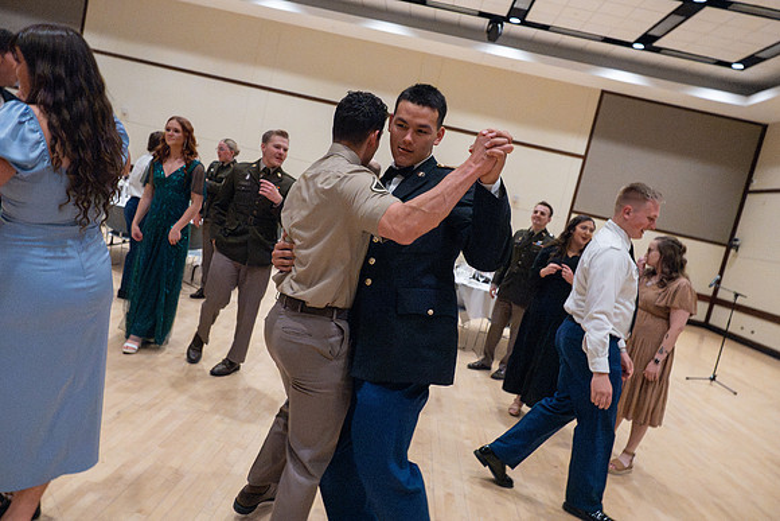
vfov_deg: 50.3
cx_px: 369
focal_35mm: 26
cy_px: 261
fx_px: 554
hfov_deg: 70.2
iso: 20000
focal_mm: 24
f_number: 3.5
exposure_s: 1/400
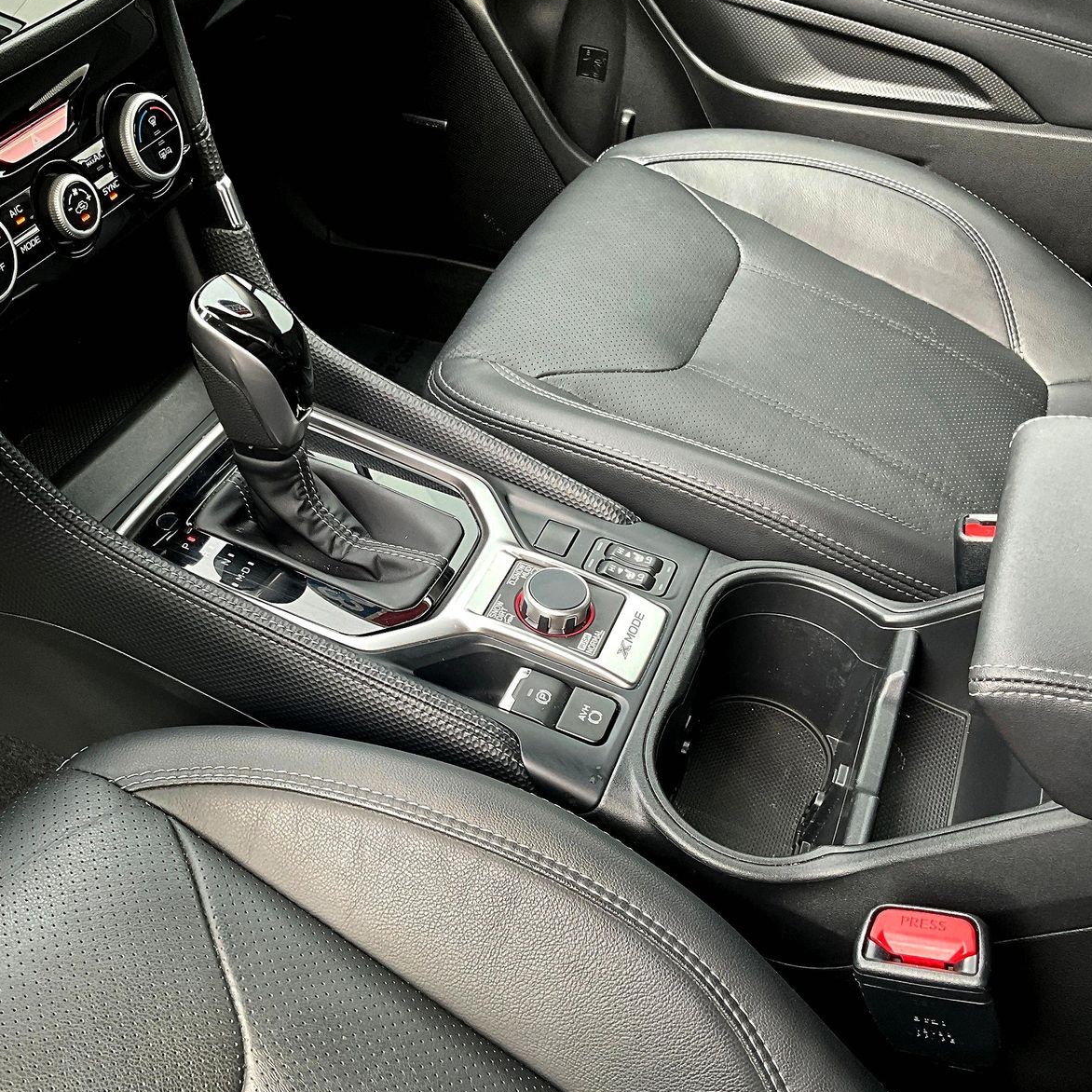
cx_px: 402
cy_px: 545
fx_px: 1249
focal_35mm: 35
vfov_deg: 47.2
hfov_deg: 46.8
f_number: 1.8
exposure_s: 1/60
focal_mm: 3
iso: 80
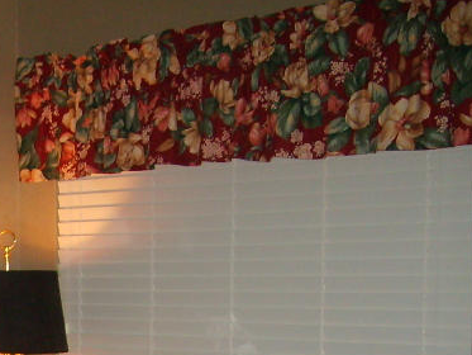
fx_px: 1309
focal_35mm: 96
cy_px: 475
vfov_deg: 14.7
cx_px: -151
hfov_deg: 18.9
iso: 120
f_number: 2.8
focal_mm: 5.8
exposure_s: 1/45
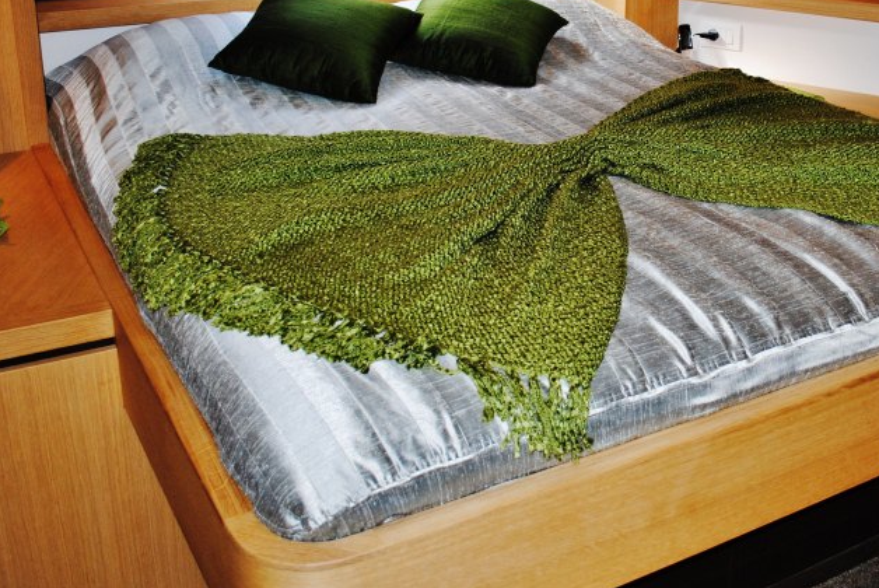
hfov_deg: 43.5
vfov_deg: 30.1
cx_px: 624
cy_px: 152
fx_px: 1075
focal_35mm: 44
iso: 200
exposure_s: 1/60
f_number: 3.5
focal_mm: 18
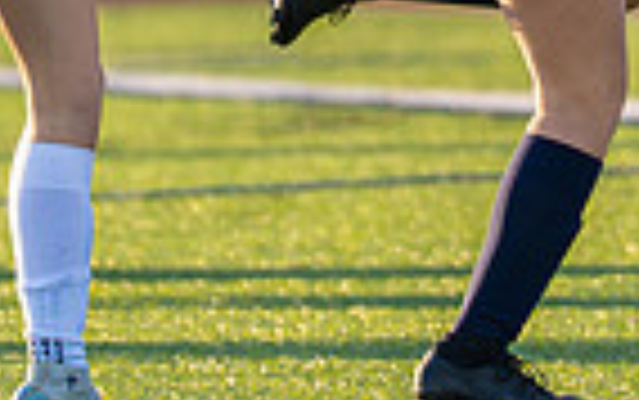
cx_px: 407
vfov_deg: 1.0
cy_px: -381
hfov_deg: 1.6
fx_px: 23459
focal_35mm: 1346
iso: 400
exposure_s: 1/2500
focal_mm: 200
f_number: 2.8
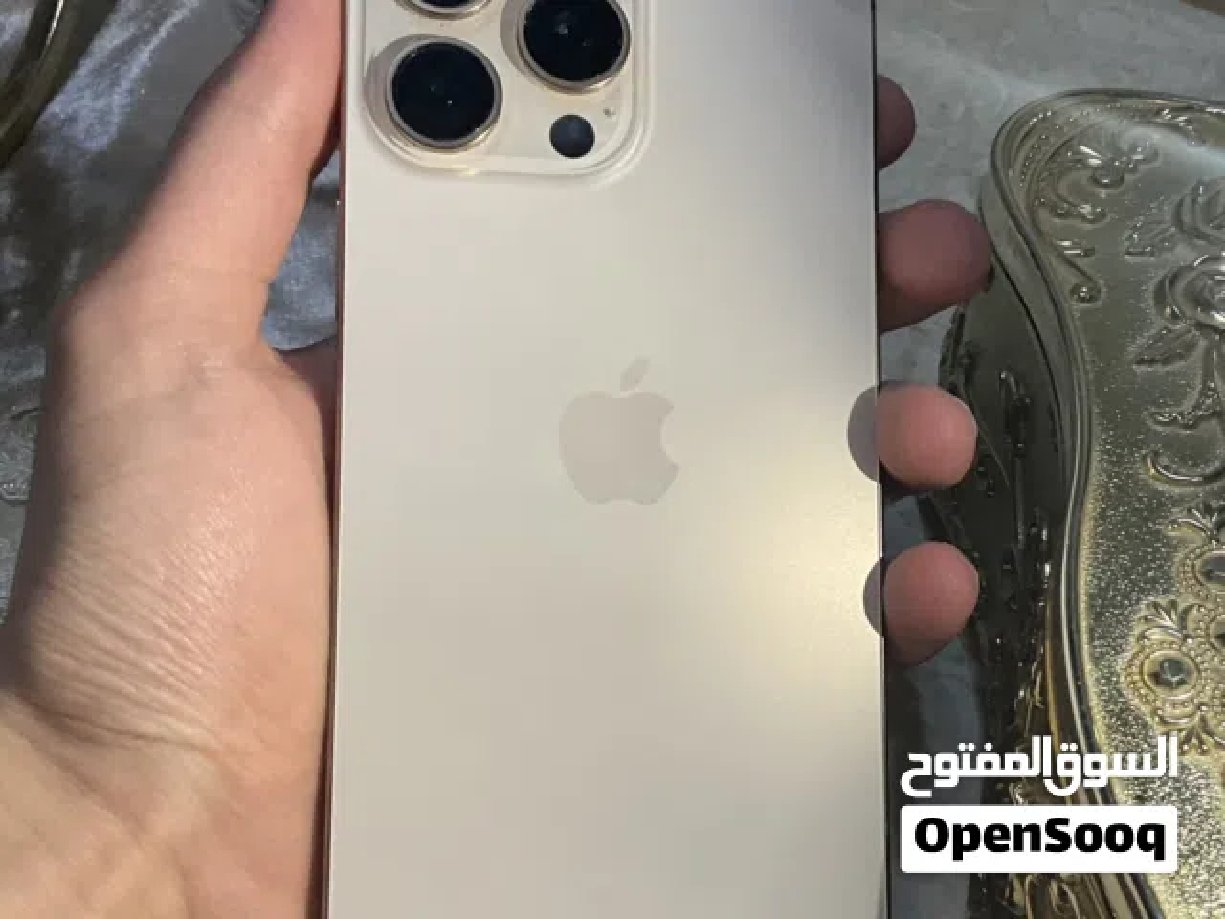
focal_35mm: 29
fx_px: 1026
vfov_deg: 48.2
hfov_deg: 61.7
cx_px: 612
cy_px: 460
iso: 125
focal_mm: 3
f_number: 1.8
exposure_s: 1/60
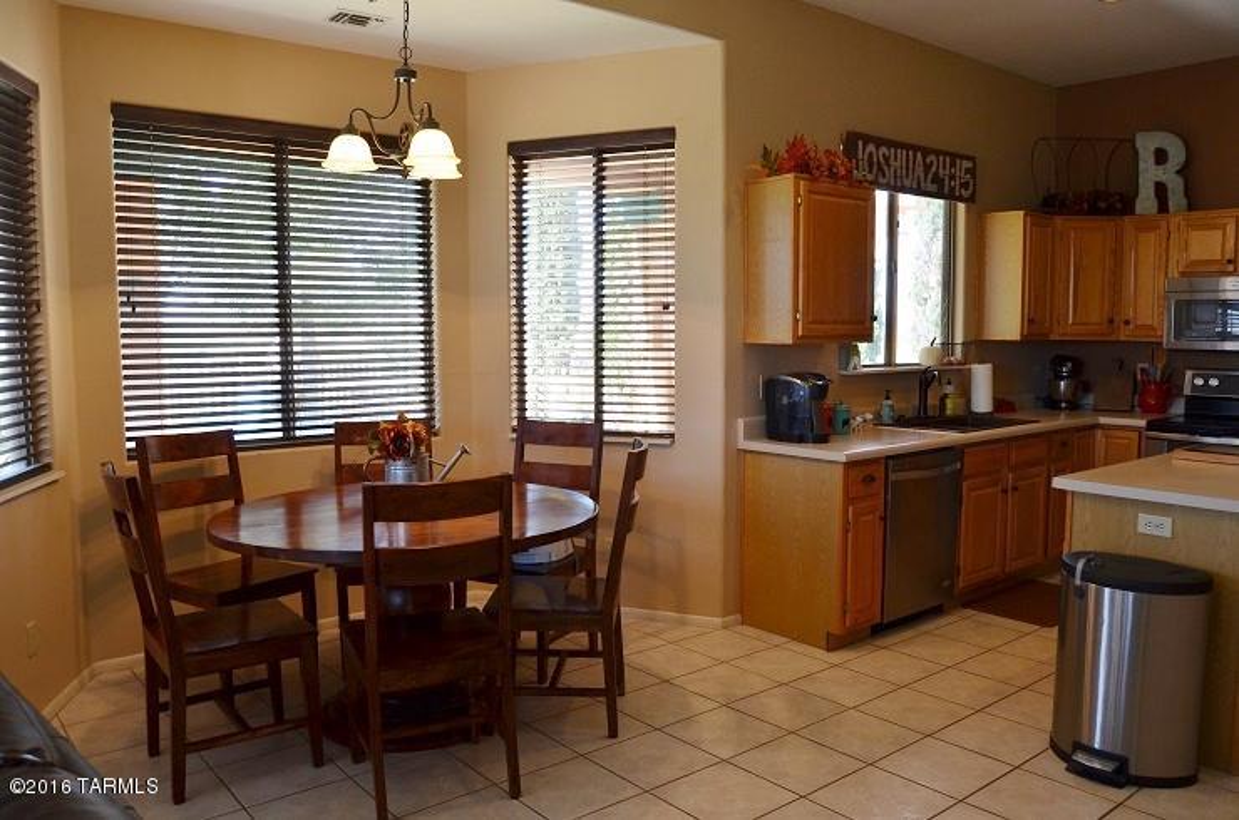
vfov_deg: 47.7
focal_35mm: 27
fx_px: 927
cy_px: 410
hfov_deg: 67.5
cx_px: 620
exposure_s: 1/100
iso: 400
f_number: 5
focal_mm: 18
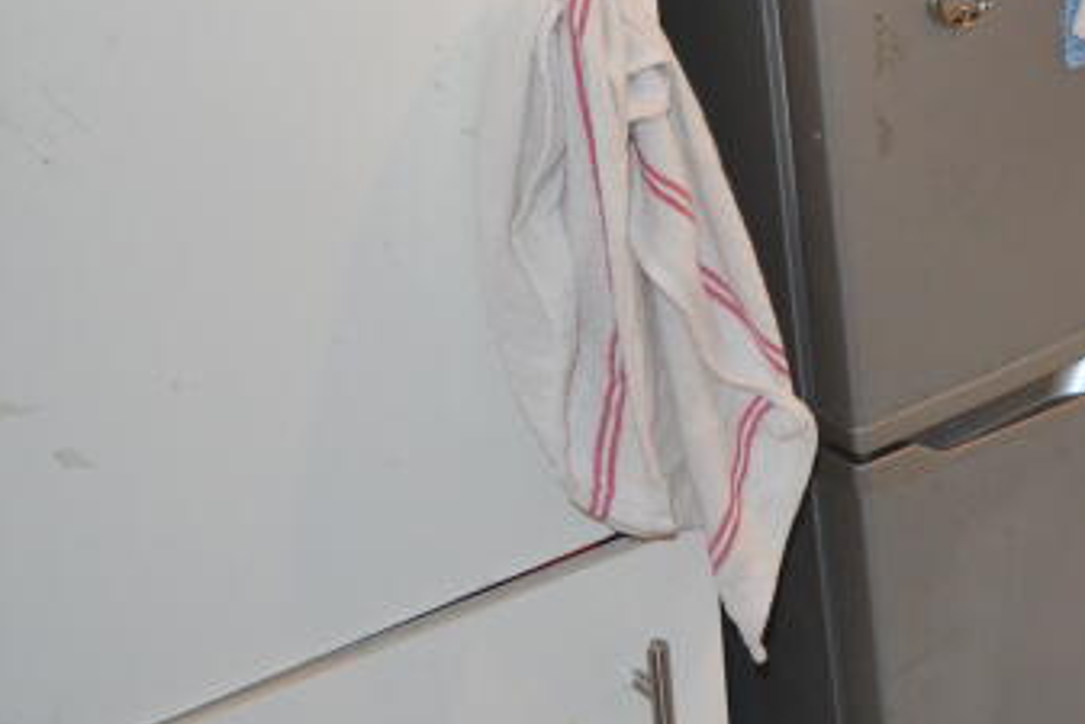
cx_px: 1542
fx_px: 2472
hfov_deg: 21.5
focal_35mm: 82
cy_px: 130
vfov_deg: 16.5
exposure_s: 1/60
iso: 900
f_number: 3.5
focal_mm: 18
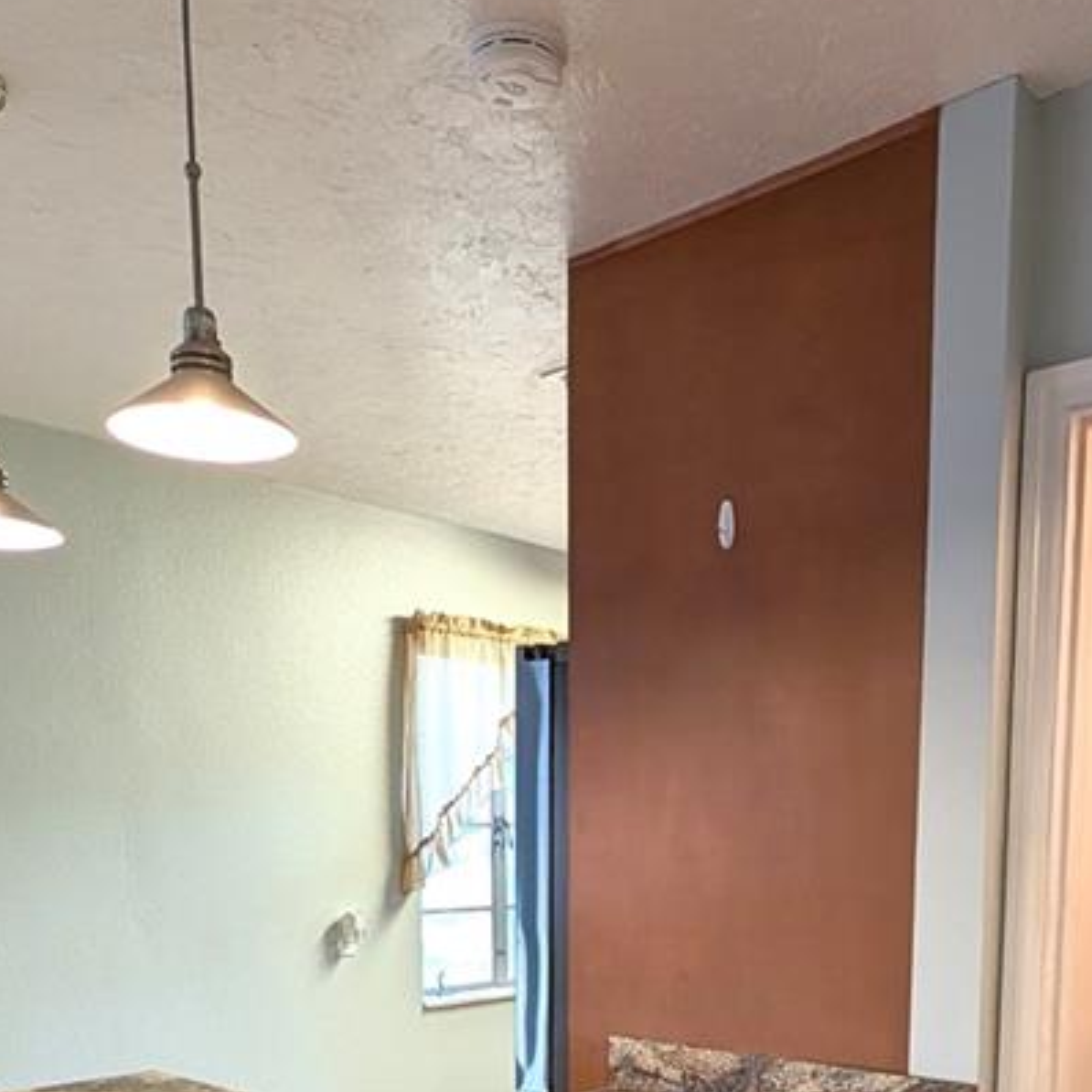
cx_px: 654
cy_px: 988
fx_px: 1142
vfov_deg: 46.1
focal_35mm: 32
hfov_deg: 50.8
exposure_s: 1/63.7
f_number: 1.7
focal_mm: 2.02
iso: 147
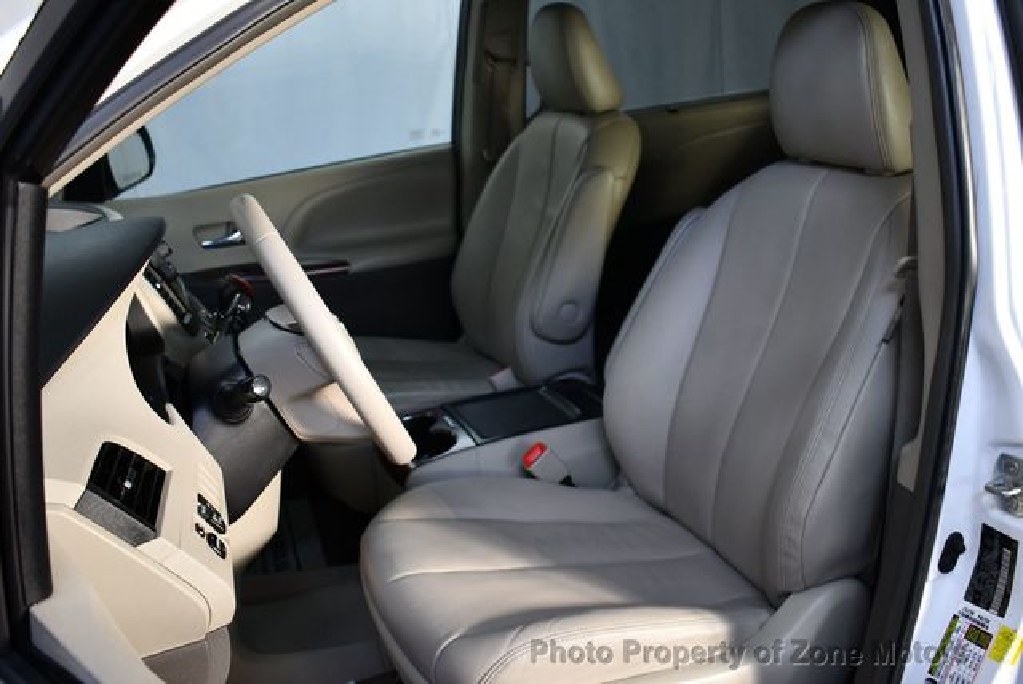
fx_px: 1024
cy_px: 342
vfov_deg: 36.9
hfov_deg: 53.1
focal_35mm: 36
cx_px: 512
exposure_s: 1/250
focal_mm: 18
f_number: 3.5
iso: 720
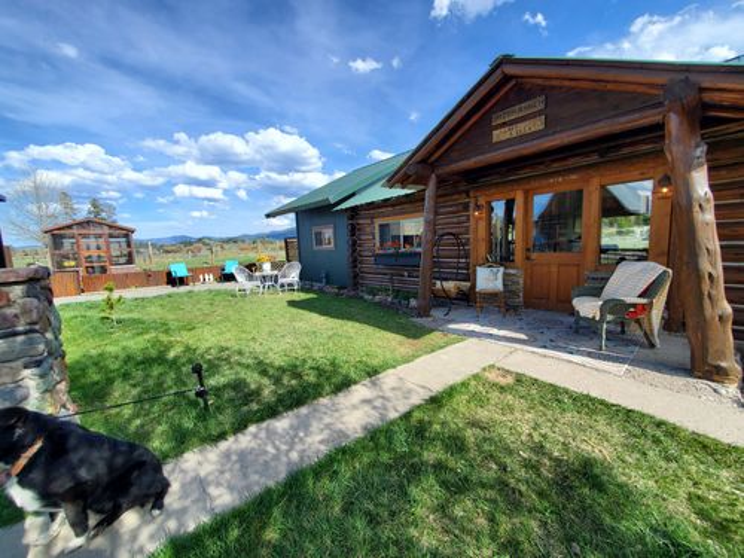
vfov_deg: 89.9
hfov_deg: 106.2
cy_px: 279
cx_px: 372
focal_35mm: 13
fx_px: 279
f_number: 2.2
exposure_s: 1/655
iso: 50
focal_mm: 1.8
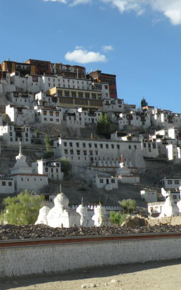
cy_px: 146
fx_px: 631
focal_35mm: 80
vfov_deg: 25.8
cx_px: 35
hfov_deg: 16.2
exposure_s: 1/191
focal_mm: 9.8
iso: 64
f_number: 6.3
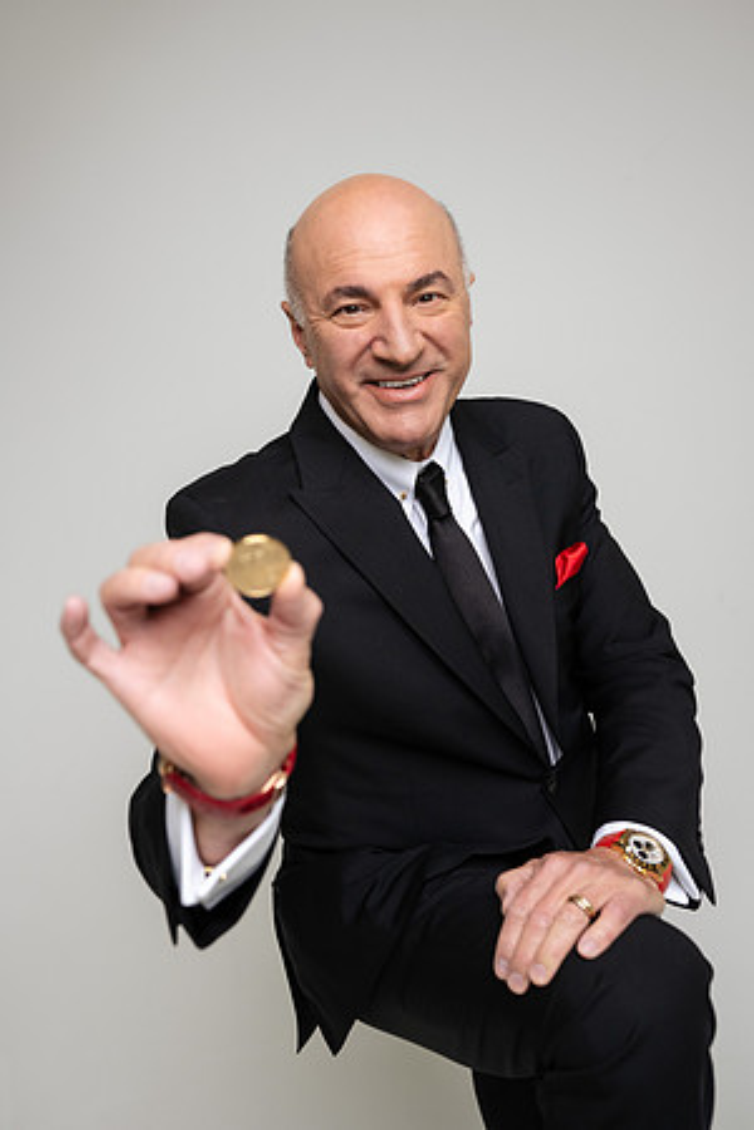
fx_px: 1099
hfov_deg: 37.9
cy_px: 565
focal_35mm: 35
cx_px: 377
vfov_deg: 54.4
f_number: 4
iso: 400
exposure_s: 1/125
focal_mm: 35
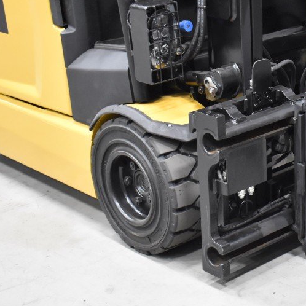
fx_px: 890
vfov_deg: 19.5
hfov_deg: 18.8
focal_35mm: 89
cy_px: 126
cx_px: 326
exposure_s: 1/25
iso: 1600
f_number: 4.5
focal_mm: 29
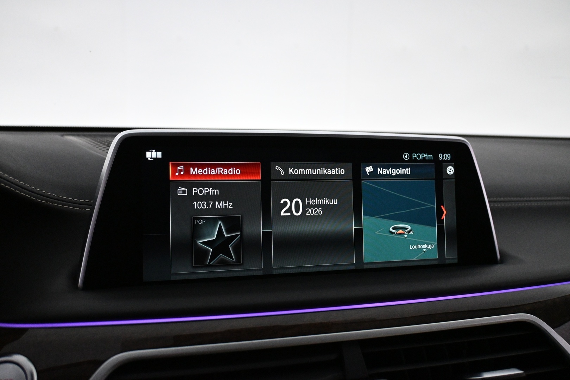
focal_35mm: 30
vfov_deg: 43.6
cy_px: 190
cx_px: 285
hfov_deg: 61.9
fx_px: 475
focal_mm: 20
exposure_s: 1/250
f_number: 3.8
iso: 4000
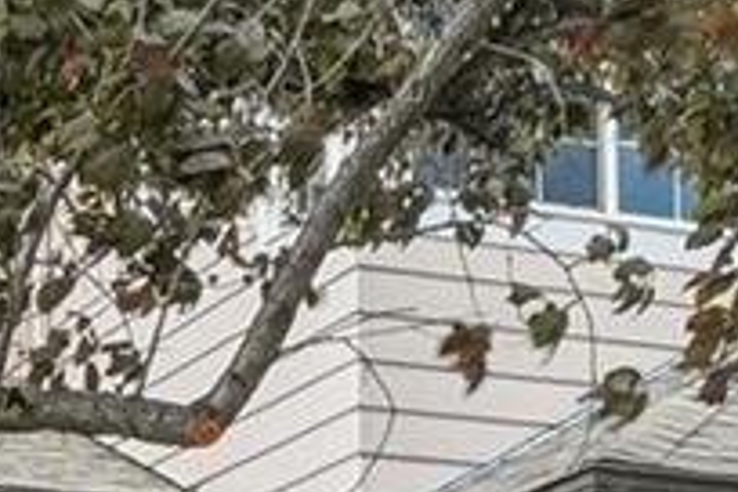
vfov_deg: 8.0
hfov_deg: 12.5
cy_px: 922
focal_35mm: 165
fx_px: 3382
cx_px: 322
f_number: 8
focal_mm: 14
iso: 320
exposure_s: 1/40
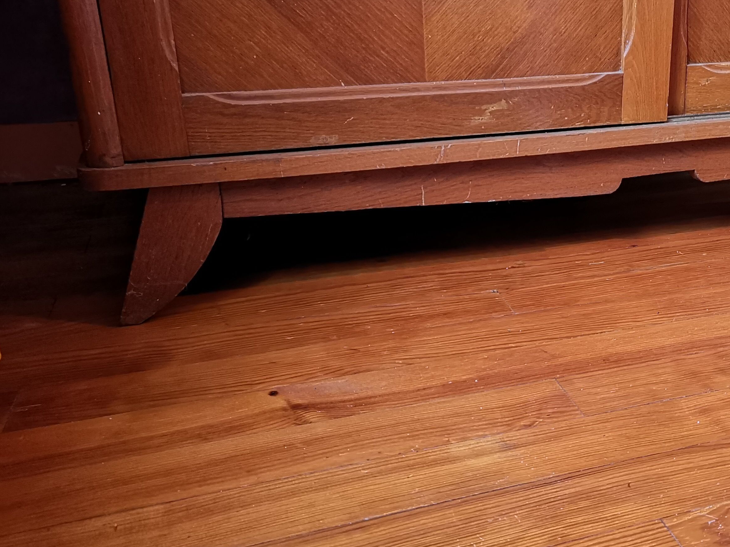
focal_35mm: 42
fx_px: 886
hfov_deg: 43.1
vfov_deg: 34.3
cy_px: 238
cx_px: 565
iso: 640
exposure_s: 4
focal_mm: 3.95
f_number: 1.8
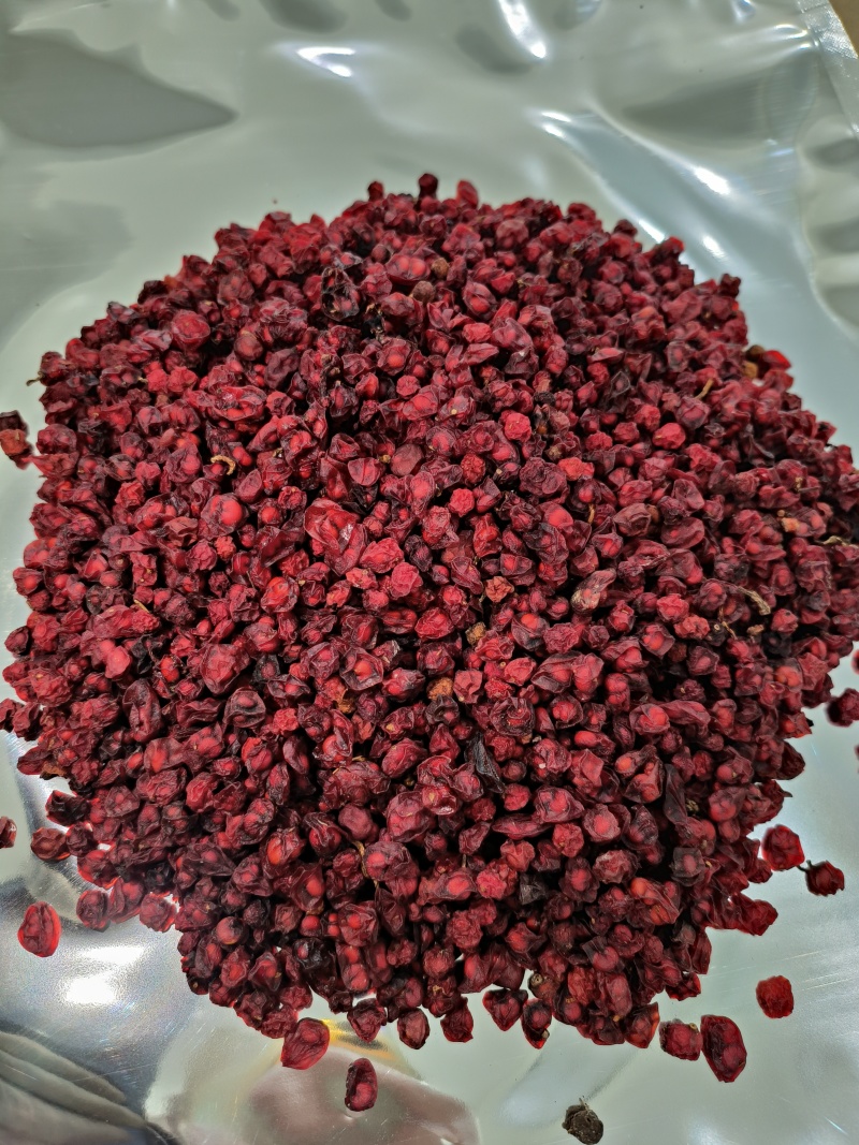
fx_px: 794
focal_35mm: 24
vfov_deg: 71.6
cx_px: 430
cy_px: 572
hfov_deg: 56.8
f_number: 1.8
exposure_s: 1/100
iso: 149
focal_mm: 5.42
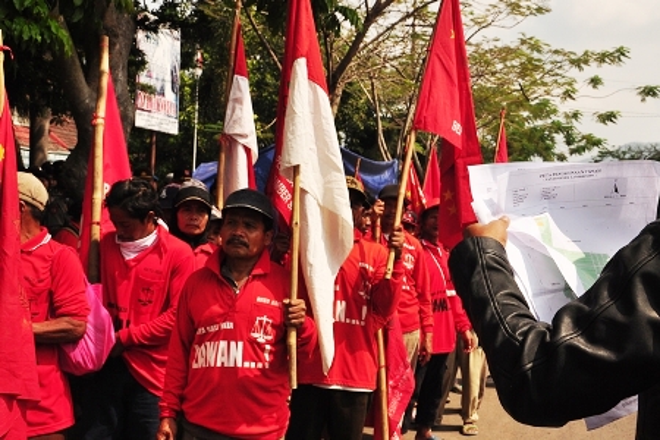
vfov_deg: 34.2
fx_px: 715
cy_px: 220
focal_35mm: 39
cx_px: 330
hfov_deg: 49.6
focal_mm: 26
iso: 400
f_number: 10
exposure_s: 1/1250
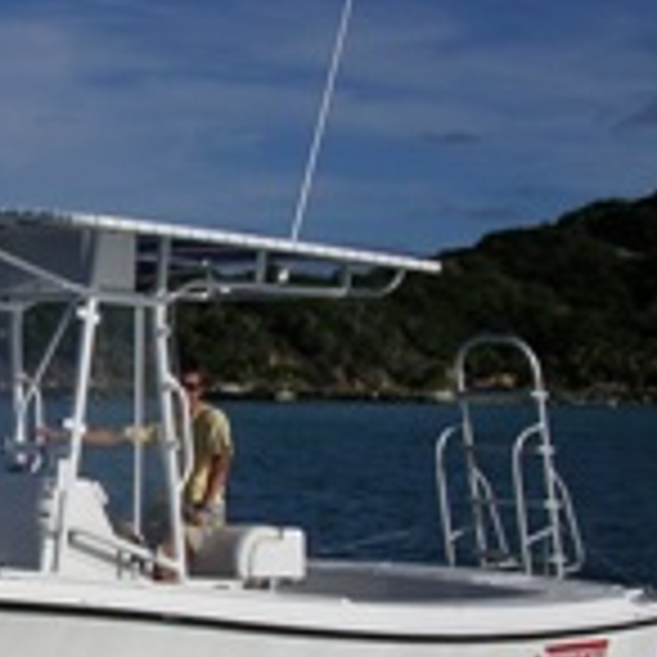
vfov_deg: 18.4
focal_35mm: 94
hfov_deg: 17.1
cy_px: 457
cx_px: -252
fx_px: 2018
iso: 100
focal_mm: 5.8
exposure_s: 1/1222
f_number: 5.6
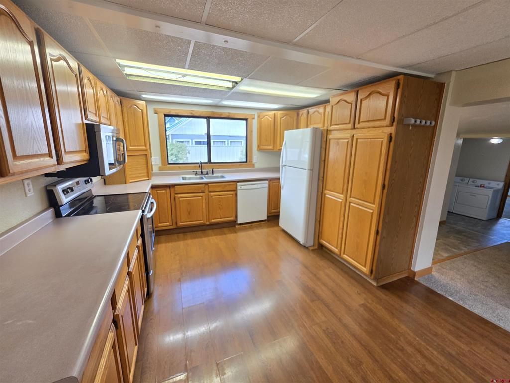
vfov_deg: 89.9
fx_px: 192
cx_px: 255
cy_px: 192
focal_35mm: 13
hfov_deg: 106.2
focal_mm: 2.2
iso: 80
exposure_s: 1/120
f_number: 1.9
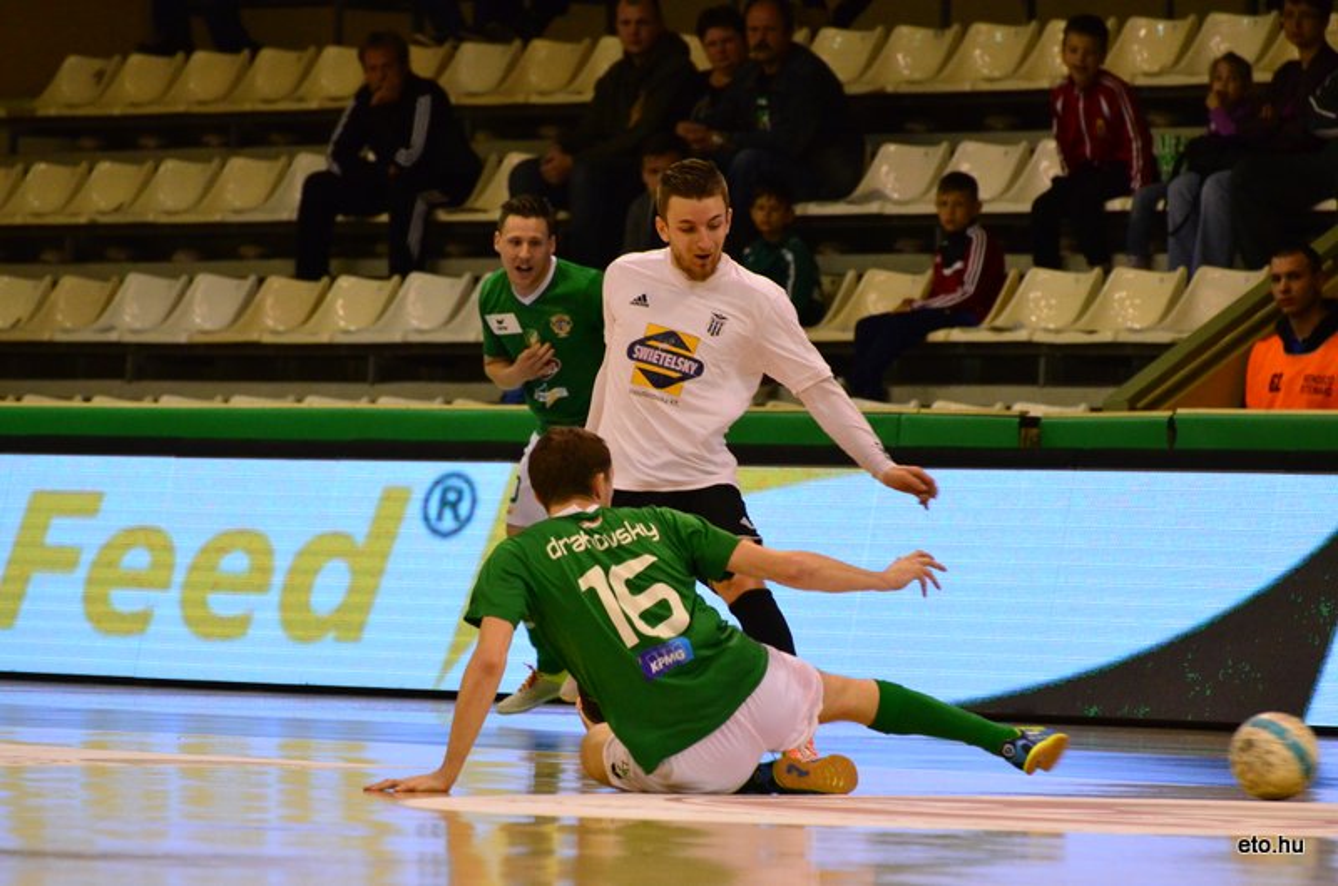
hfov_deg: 6.3
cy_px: 443
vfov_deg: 4.1
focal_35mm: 330
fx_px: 12241
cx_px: 669
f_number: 5.3
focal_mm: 220
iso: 4000
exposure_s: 1/400
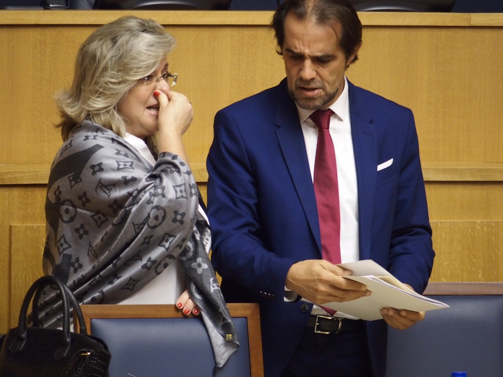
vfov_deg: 5.0
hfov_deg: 6.6
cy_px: 188
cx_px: 252
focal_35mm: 300
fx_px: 4359
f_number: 2.8
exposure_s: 1/100
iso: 800
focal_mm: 64.3
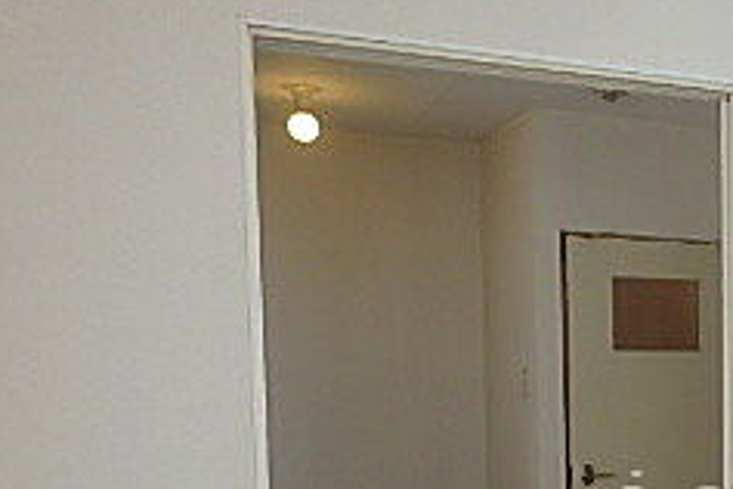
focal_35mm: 59
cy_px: 501
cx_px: 829
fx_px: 1201
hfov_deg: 30.0
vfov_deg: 22.1
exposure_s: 1/60
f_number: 3.5
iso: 125
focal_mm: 3.7
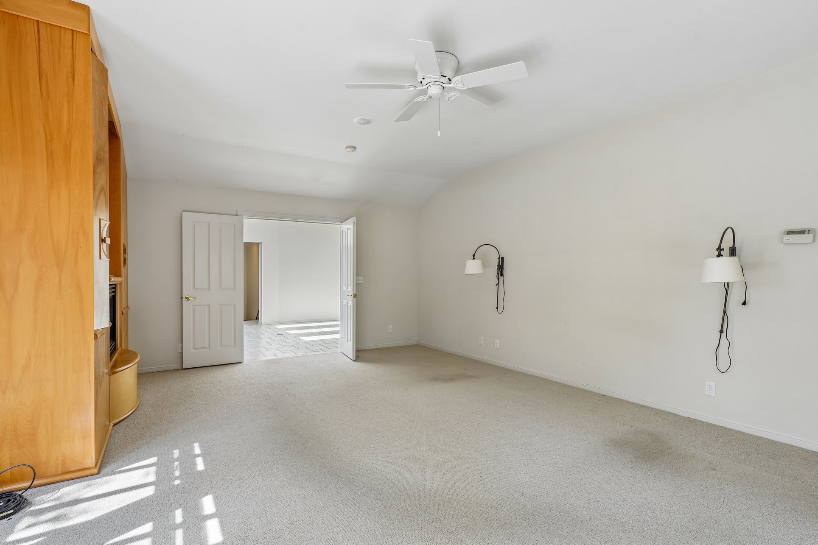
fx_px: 386
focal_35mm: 17
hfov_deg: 93.3
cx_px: 396
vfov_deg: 70.4
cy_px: 281
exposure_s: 1/100
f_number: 8
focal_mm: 16
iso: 400
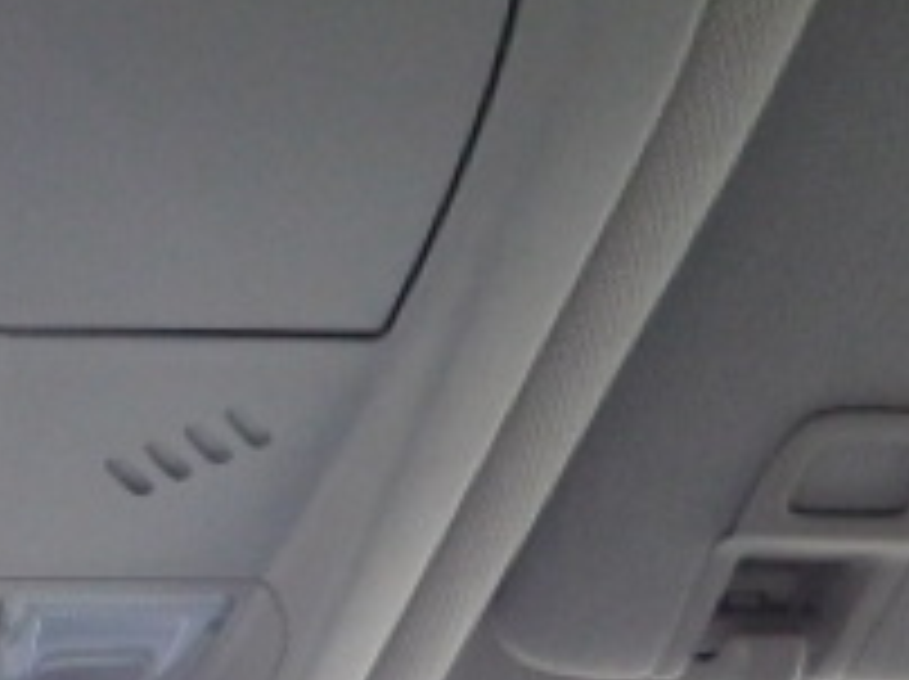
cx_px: -342
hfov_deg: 23.0
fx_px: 1915
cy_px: 513
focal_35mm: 73
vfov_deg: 20.0
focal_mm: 4
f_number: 3
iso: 400
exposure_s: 1/25
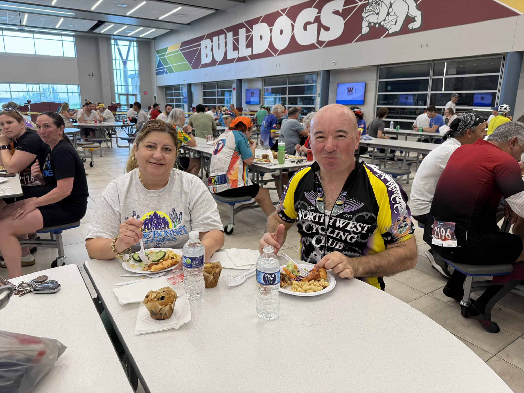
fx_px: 363
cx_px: 262
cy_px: 196
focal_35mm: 24
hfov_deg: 71.6
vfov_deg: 56.8
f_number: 1.8
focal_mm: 6.8
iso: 125
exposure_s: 1/120
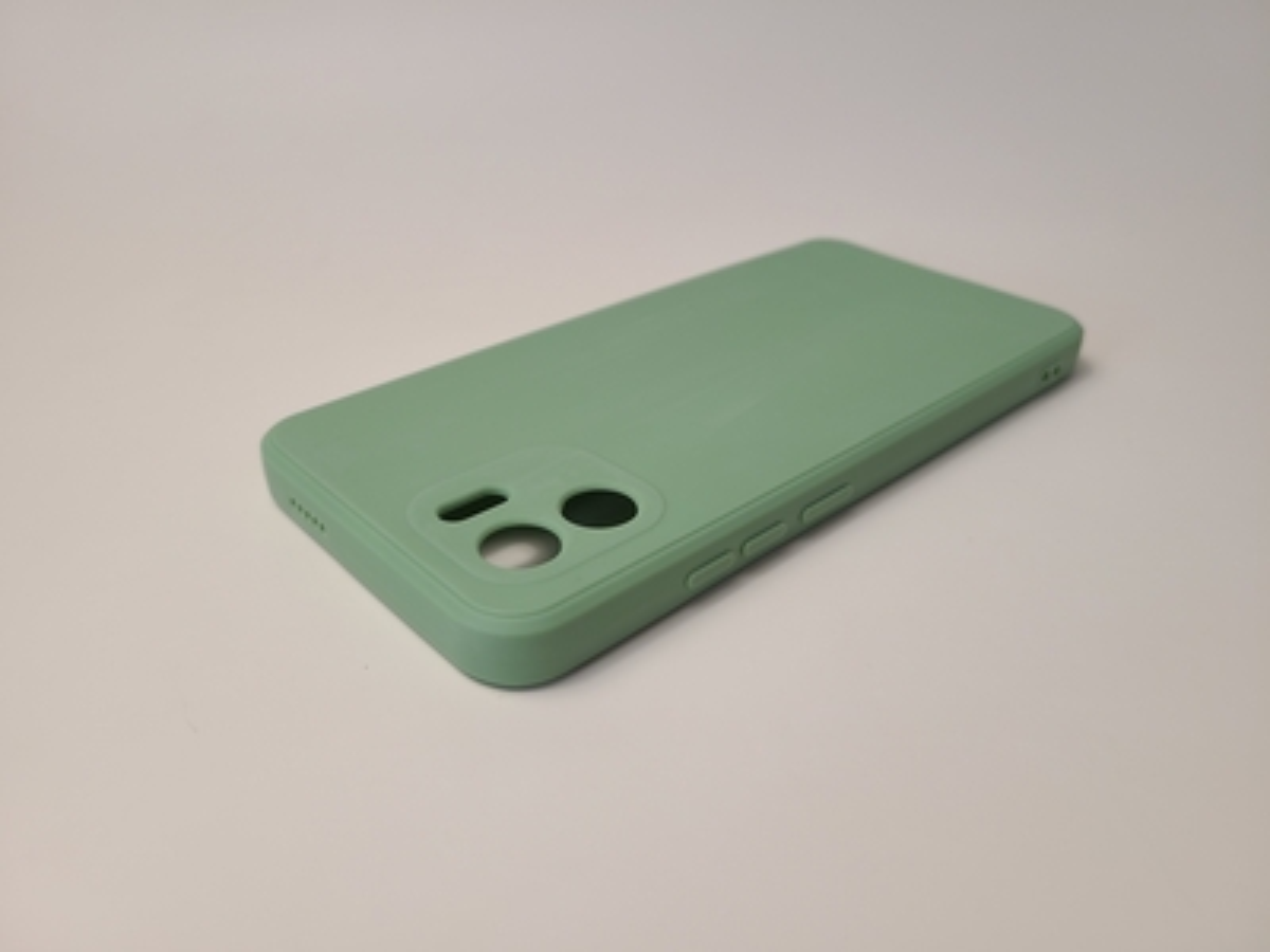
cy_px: 476
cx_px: 635
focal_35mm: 26
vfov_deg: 53.1
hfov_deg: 67.3
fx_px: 954
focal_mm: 5.4
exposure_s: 1/100
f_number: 1.8
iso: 64
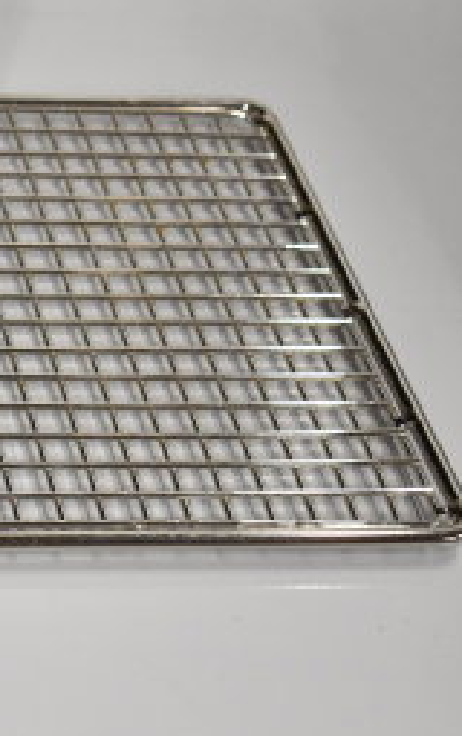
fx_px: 2274
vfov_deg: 18.4
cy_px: 368
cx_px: -396
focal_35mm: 113
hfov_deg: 10.8
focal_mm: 31
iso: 1100
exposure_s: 1/50
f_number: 4.2
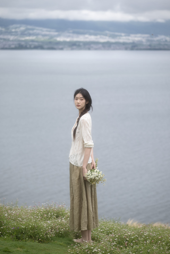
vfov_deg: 17.1
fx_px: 849
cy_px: 127
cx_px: 85
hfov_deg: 11.4
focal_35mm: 120
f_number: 4
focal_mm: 120
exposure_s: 1/400
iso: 100
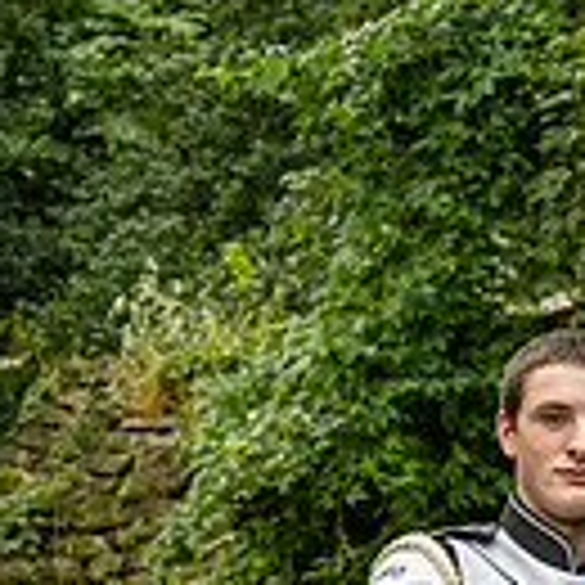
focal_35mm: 135
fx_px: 2581
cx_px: 572
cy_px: 882
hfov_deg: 12.8
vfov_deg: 12.3
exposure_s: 1/640
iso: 800
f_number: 4
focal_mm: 46
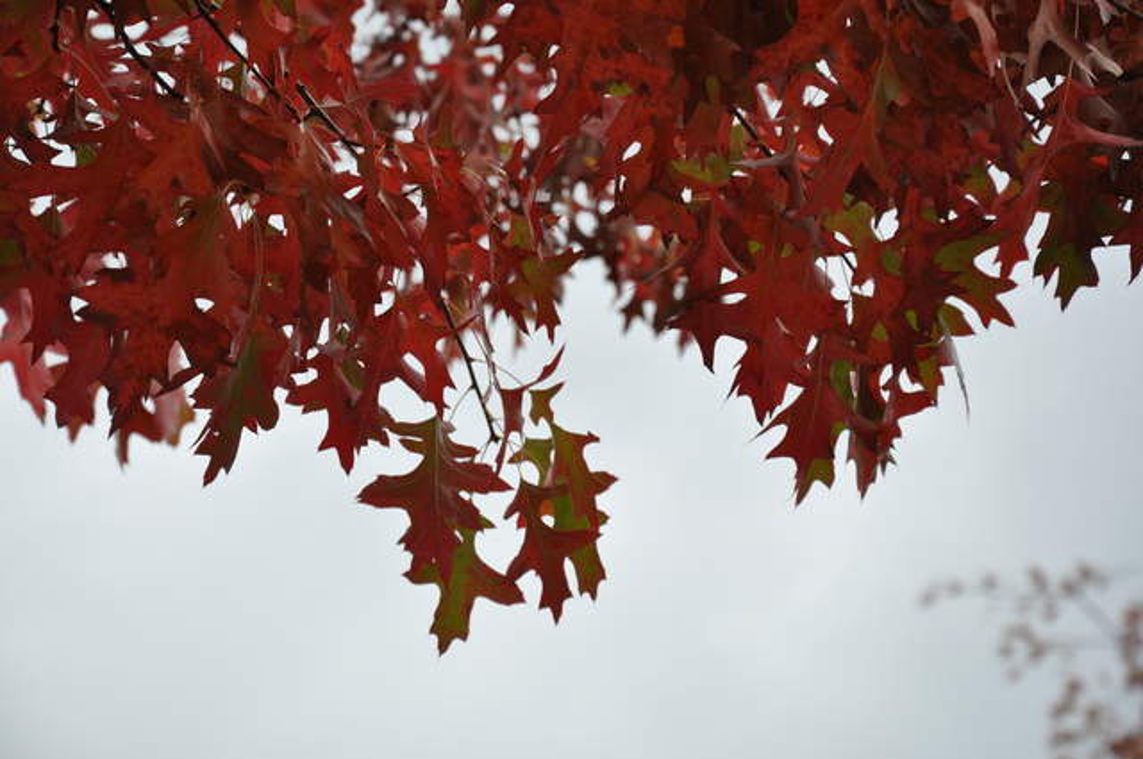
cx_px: 572
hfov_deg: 13.1
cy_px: 380
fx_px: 4994
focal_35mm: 158
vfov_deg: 8.7
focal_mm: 105
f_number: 9
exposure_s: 1/320
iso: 640
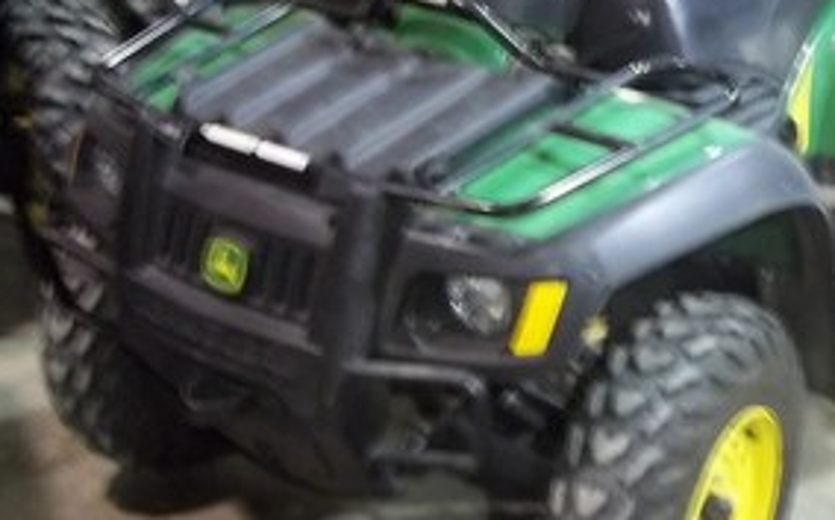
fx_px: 1478
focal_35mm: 65
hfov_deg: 30.6
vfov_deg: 19.8
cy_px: 132
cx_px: 691
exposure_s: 1/8
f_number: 2.9
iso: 192
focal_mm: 5.7
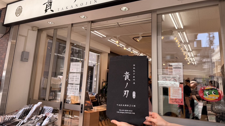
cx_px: 112
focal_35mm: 27
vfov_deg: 42.6
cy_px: 49
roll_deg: -2.0
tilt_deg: +11.9
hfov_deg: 69.8
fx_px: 161
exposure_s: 1/602
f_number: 1.78
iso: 80
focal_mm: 6.76
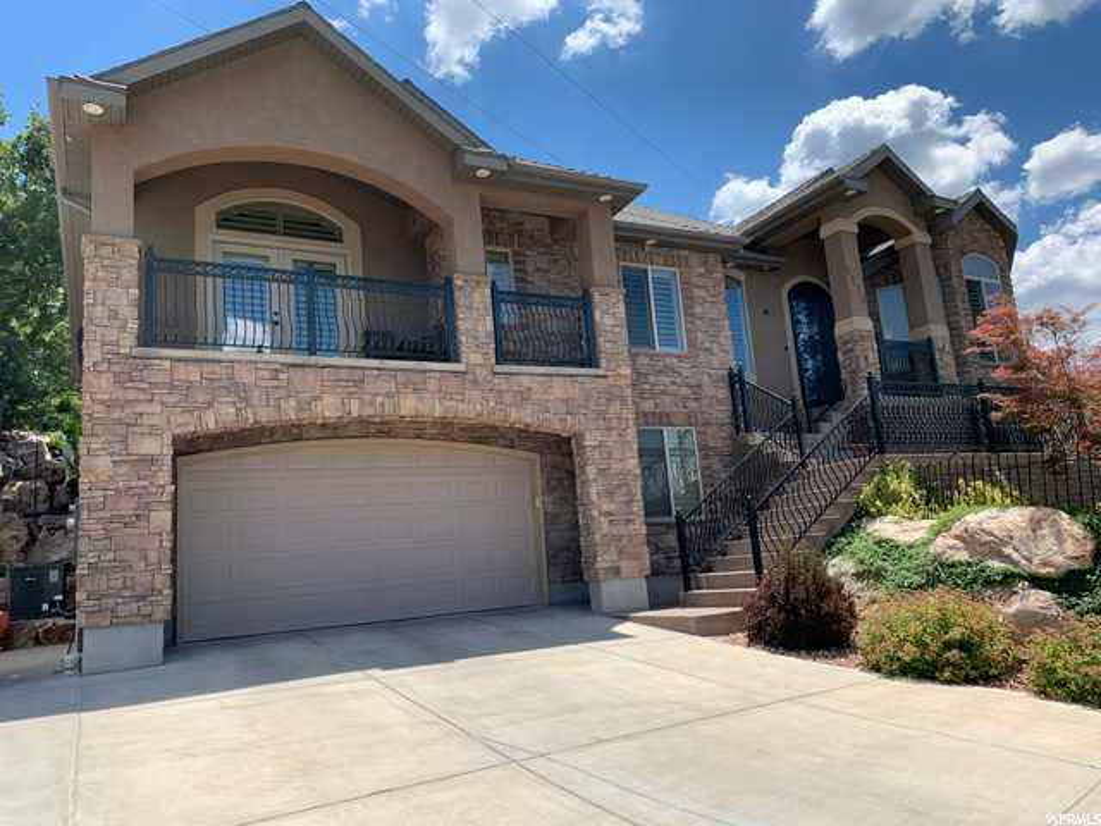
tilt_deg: +9.3
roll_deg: +4.4
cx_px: 550
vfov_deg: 53.1
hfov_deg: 67.3
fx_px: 827
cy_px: 413
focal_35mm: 26
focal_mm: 4.25
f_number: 1.8
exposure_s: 1/1953
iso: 25
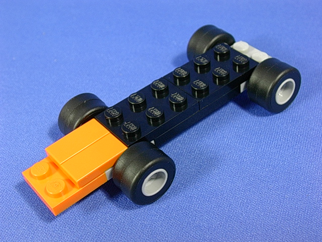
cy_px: 121
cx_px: 161
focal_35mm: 60
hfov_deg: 32.2
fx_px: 558
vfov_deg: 24.4
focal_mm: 9
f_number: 3.4
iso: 70
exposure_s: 1/5.1
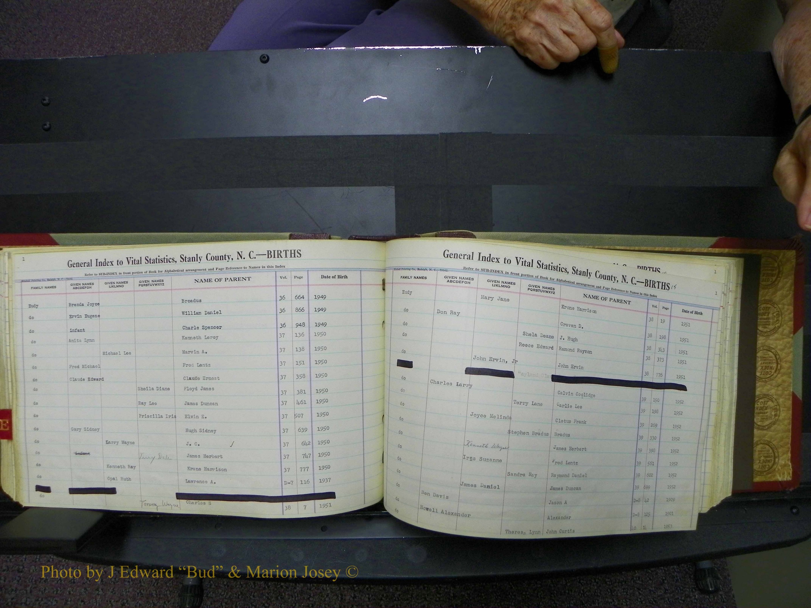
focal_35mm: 26
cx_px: 406
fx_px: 609
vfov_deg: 53.1
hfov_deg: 67.3
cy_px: 304
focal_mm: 4.6
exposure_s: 1/30
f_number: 2.8
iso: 100
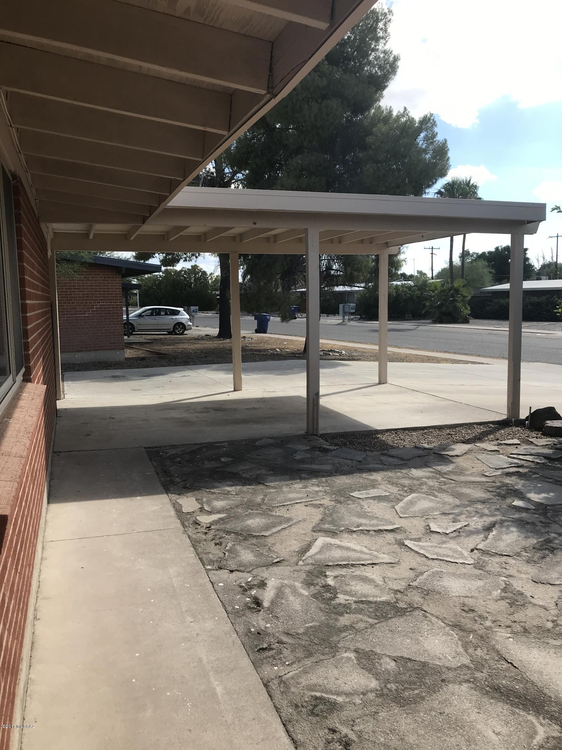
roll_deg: +0.4
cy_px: 375
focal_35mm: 28
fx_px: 606
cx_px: 281
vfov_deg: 63.4
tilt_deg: -7.0
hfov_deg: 49.7
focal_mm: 3.99
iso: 20
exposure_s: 1/1451
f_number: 1.8
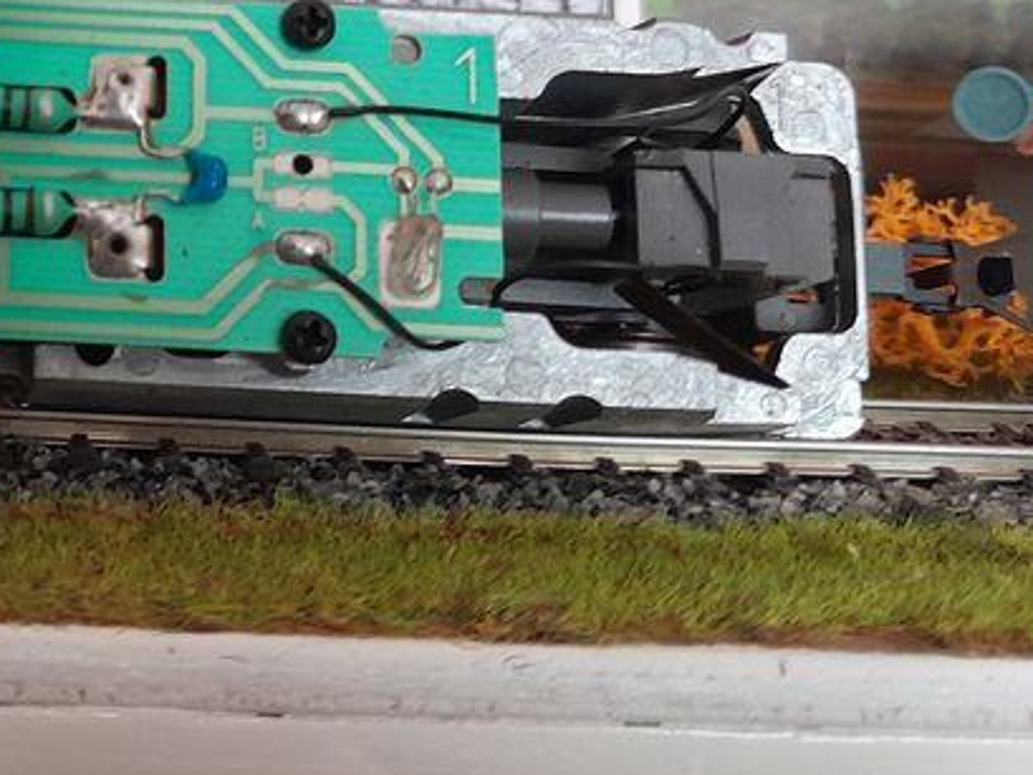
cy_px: 15
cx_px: -61
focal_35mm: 66
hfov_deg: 27.3
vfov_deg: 21.5
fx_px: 1970
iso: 400
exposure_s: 1/33
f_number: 1.8
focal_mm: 4
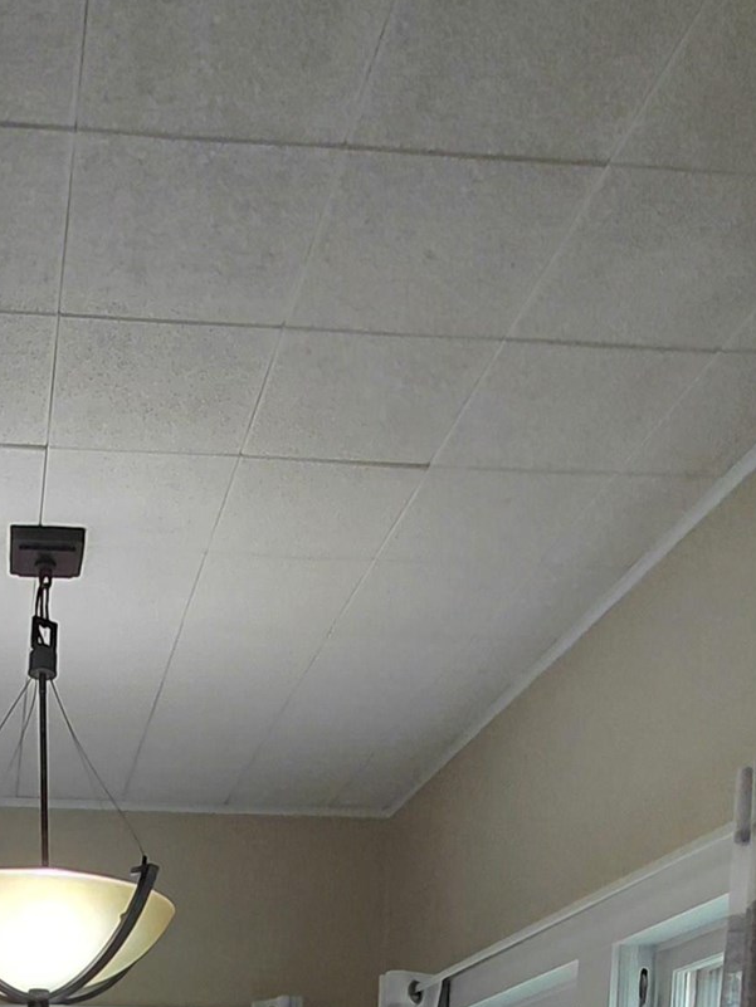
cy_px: 1343
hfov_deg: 30.3
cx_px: 88
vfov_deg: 31.0
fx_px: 1339
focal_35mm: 46
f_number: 2.2
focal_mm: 1.64
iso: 50
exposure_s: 1/50
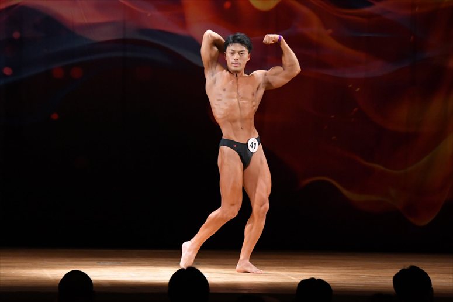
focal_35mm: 225
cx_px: 226
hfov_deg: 9.2
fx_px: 2830
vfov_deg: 6.1
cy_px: 151
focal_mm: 150
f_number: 5.6
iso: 4000
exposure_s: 1/400
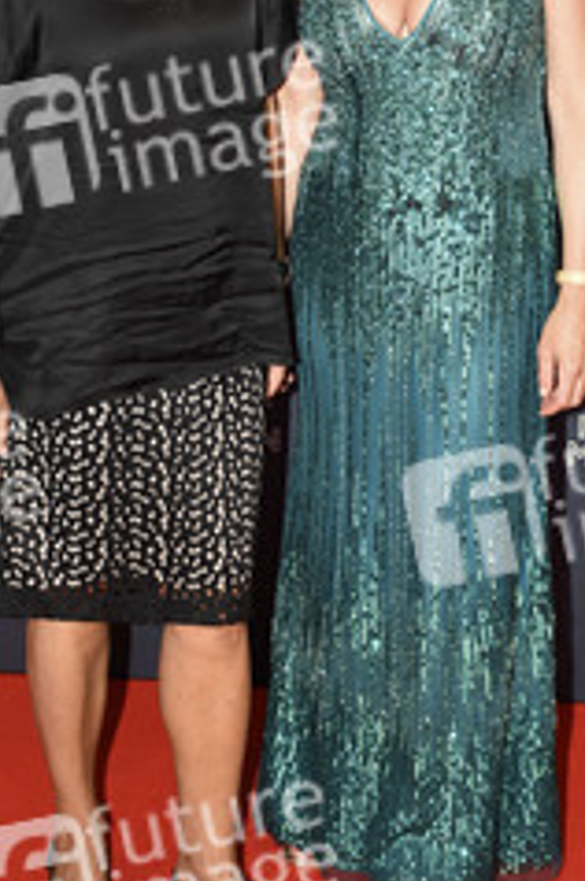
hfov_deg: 14.2
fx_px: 2347
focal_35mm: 96
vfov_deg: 21.2
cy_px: 315
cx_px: 255
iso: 400
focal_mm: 38
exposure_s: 1/160
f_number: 4.5
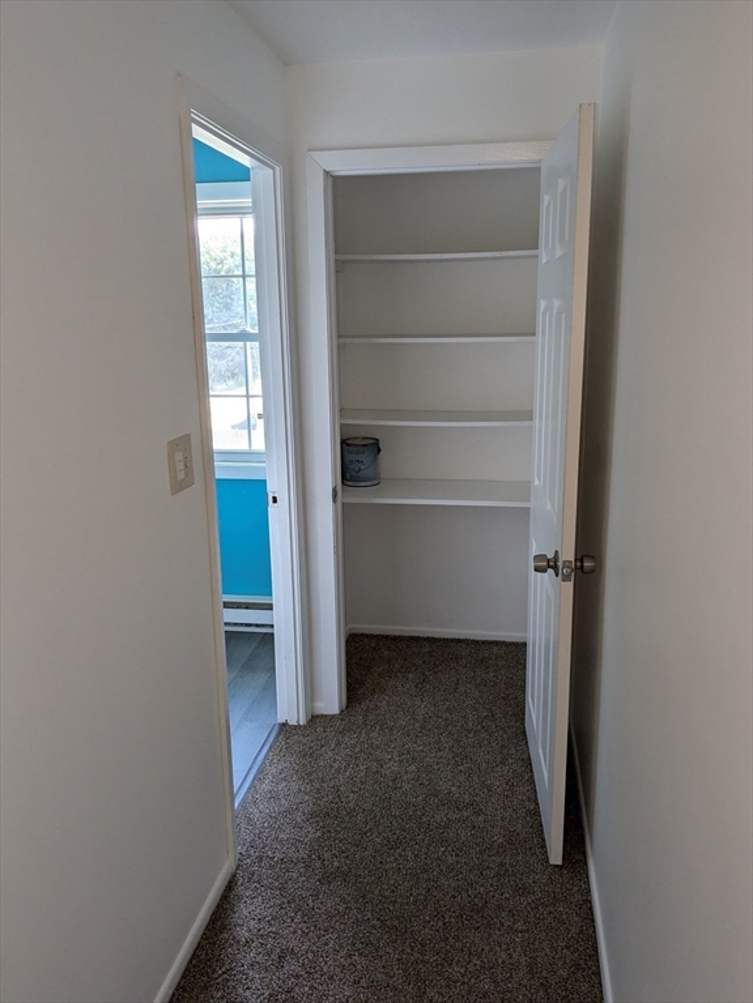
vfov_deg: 65.3
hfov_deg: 51.4
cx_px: 376
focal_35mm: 27
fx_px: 783
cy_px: 502
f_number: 1.73
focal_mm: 4.38
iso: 67
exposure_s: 1/60
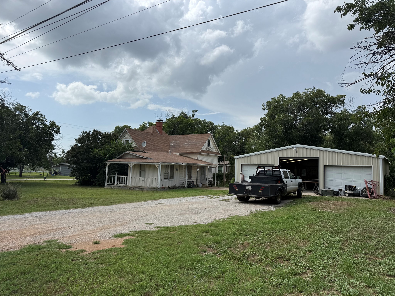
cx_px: 198
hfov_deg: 71.6
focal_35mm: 24
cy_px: 148
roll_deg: -2.1
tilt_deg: +4.0
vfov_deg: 56.8
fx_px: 274
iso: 80
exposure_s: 1/6173
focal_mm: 6.76
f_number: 1.78
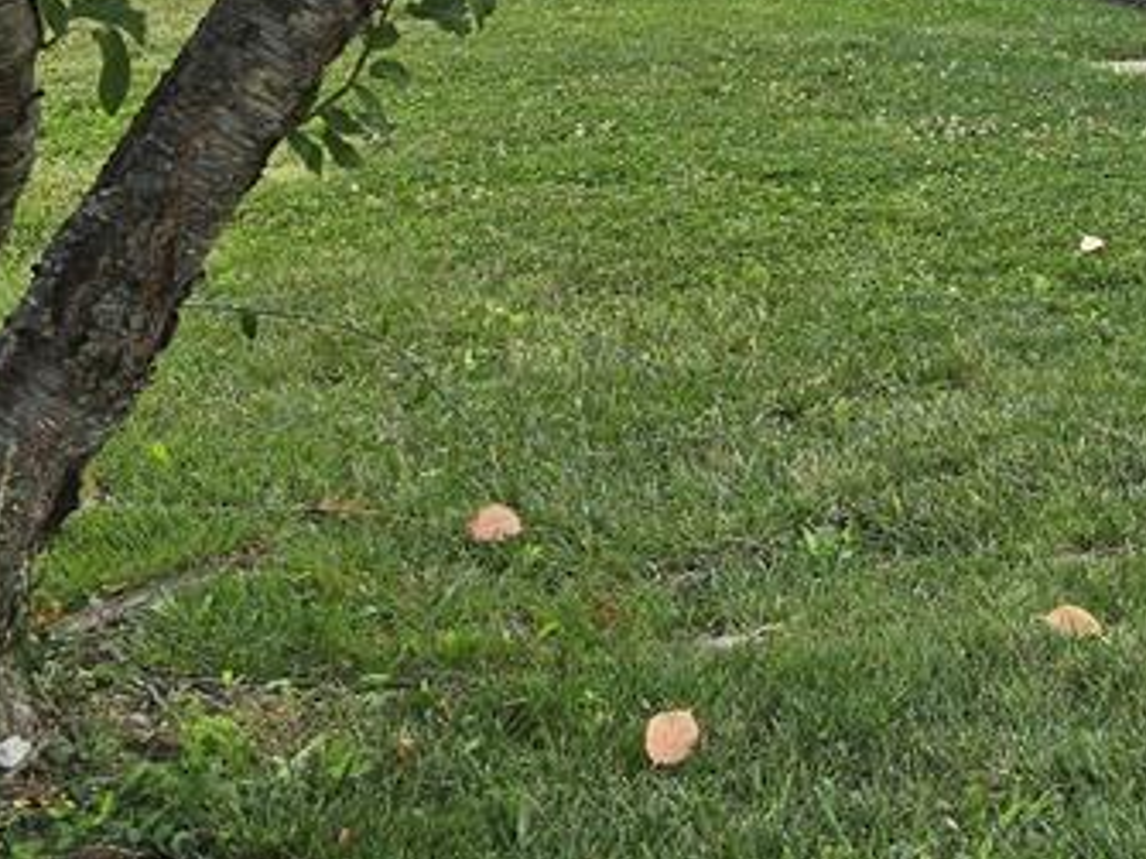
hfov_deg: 19.2
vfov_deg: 16.3
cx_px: 1765
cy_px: -48
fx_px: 2912
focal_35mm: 88
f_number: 1.7
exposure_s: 1/252
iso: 12
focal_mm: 6.3
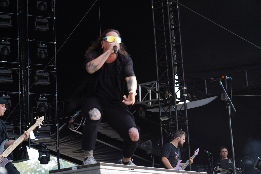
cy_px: 87
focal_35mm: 105
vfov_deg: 13.0
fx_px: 761
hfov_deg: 19.5
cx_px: 130
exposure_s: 1/125
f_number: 5.6
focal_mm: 105
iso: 100
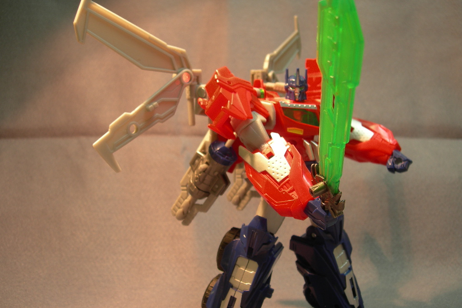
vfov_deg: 33.4
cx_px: 230
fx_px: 513
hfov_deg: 48.5
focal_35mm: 40
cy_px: 173
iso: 50
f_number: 2.8
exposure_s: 1/14
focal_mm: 7.8
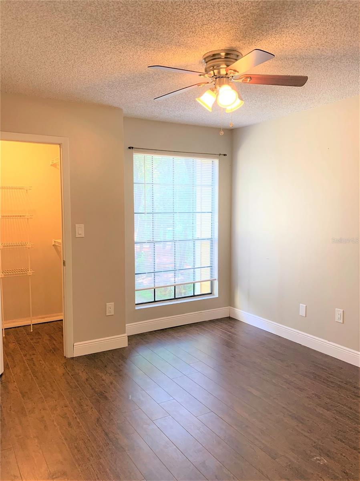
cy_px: 240
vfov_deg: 67.3
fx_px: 361
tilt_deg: -4.0
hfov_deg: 53.0
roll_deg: -2.5
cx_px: 180
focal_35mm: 26
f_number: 1.8
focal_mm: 4.25
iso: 125
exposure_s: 1/60
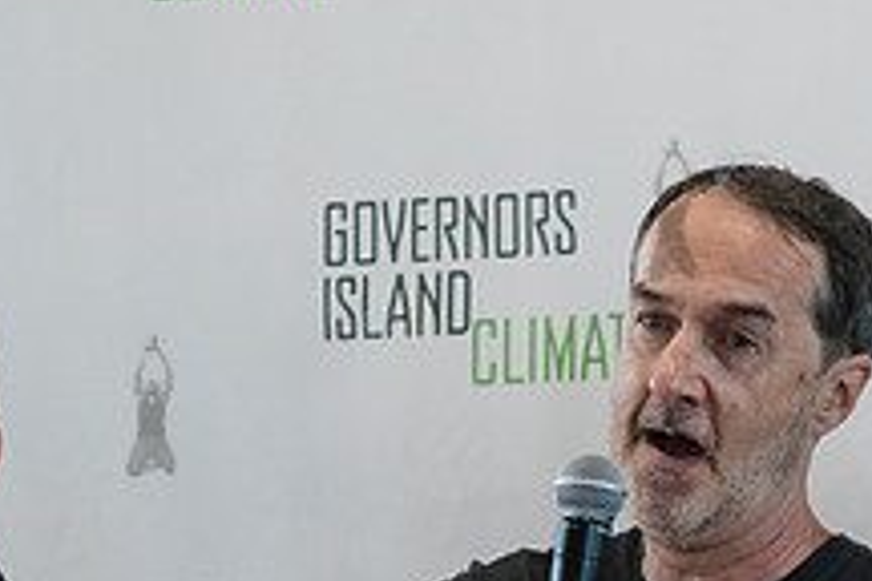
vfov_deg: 2.5
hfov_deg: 3.8
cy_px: 599
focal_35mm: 539
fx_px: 13055
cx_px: 670
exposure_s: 1/320
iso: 4000
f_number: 4
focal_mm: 200
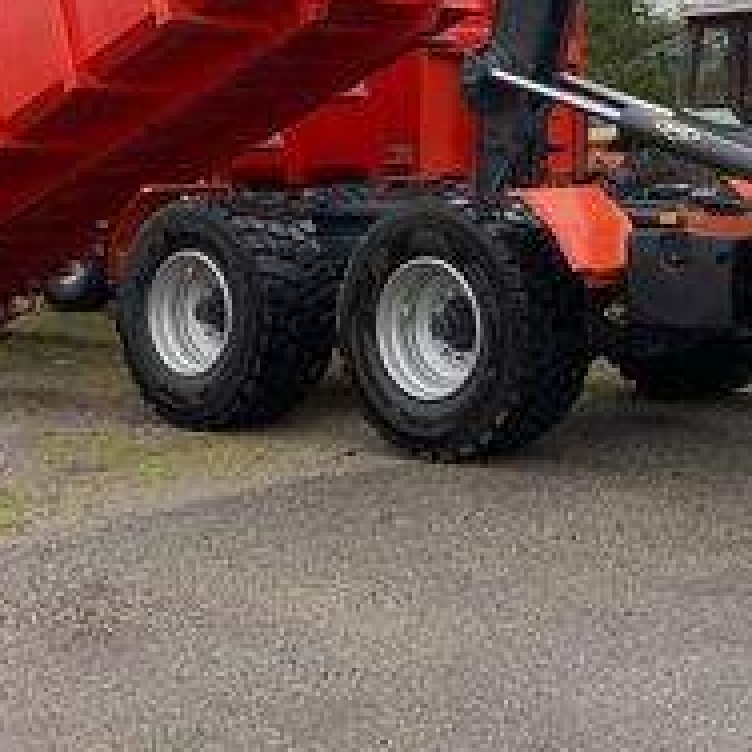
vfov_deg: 27.2
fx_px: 1499
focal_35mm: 61
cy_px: 74
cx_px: 628
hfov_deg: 27.5
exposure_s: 1/273
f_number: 1.8
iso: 25
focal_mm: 4.25
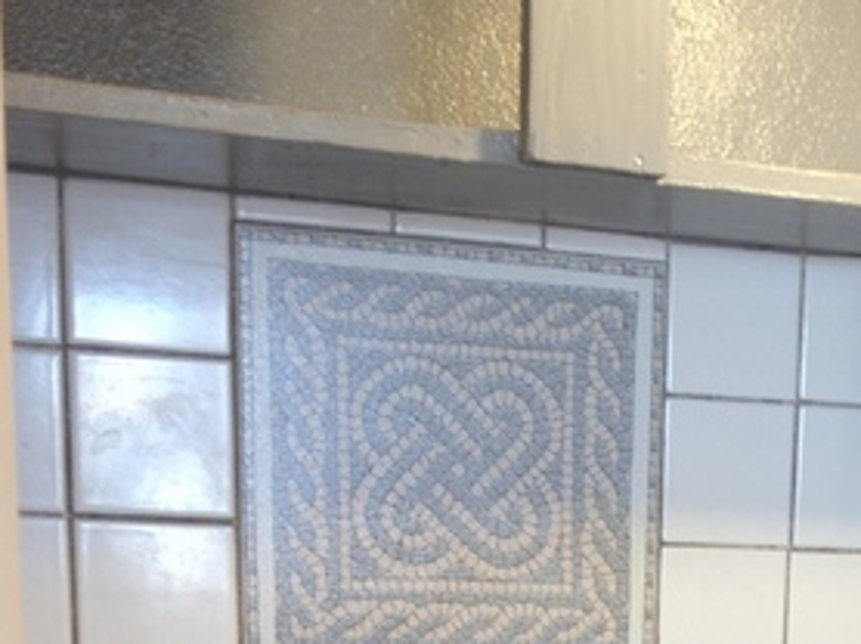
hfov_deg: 22.8
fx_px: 2088
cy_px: 958
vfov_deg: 16.1
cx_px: 762
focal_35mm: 84
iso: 64
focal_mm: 4.28
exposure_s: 1/30
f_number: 2.4
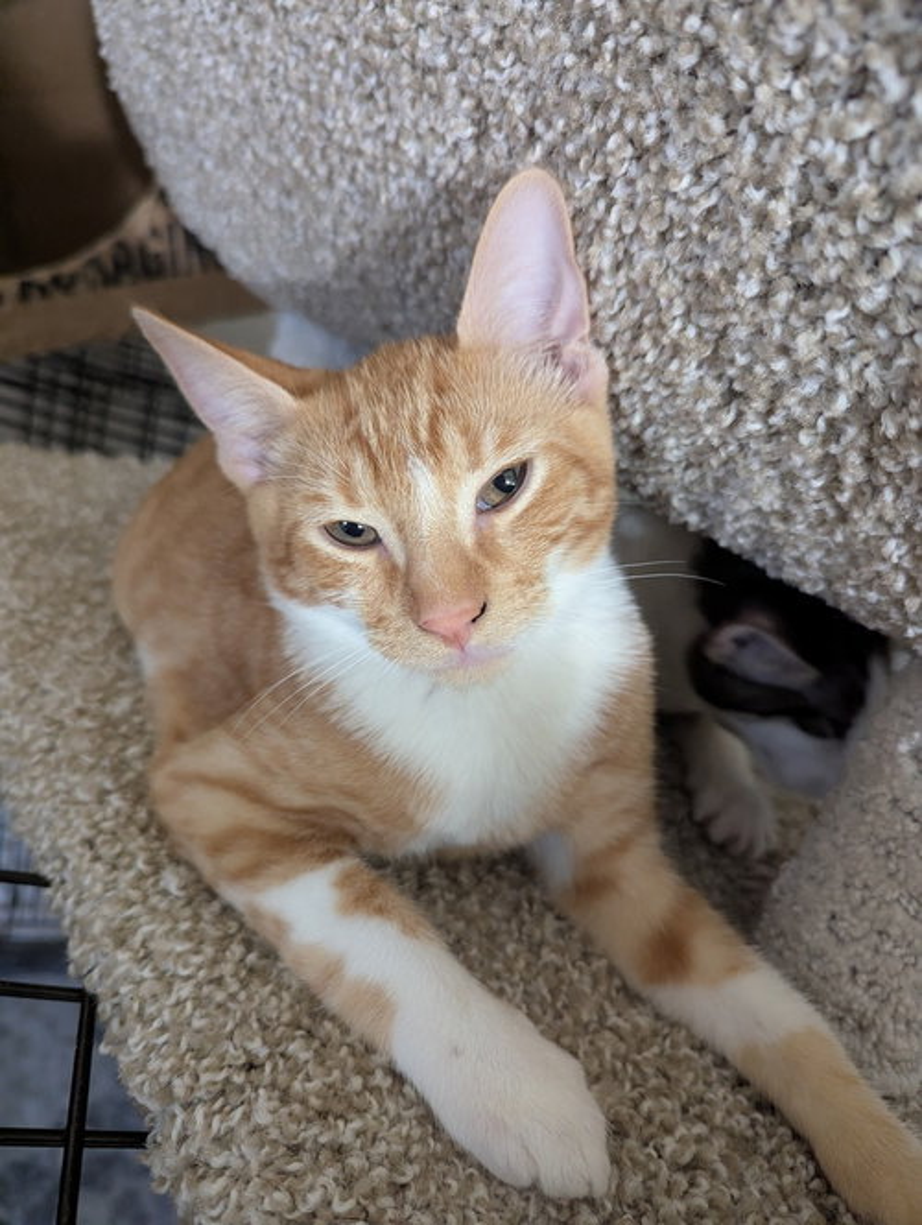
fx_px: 850
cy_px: 612
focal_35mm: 24
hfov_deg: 56.9
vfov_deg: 71.5
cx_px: 461
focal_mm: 6.81
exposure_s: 1/40
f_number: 1.85
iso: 1621
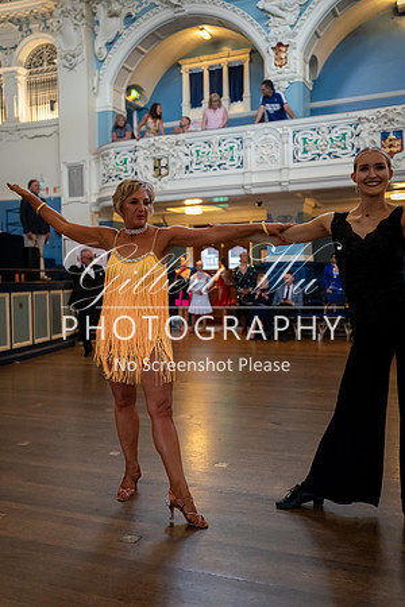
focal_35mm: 35
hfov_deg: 37.9
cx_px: 202
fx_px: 591
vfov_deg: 54.4
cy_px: 304
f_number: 2.2
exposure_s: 1/500
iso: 6400
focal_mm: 35
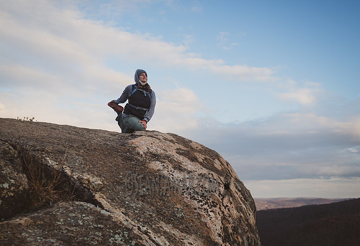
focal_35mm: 43
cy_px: 117
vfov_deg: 31.5
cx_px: 169
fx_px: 435
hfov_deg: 44.9
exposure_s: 1/640
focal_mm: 35
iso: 250
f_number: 3.2
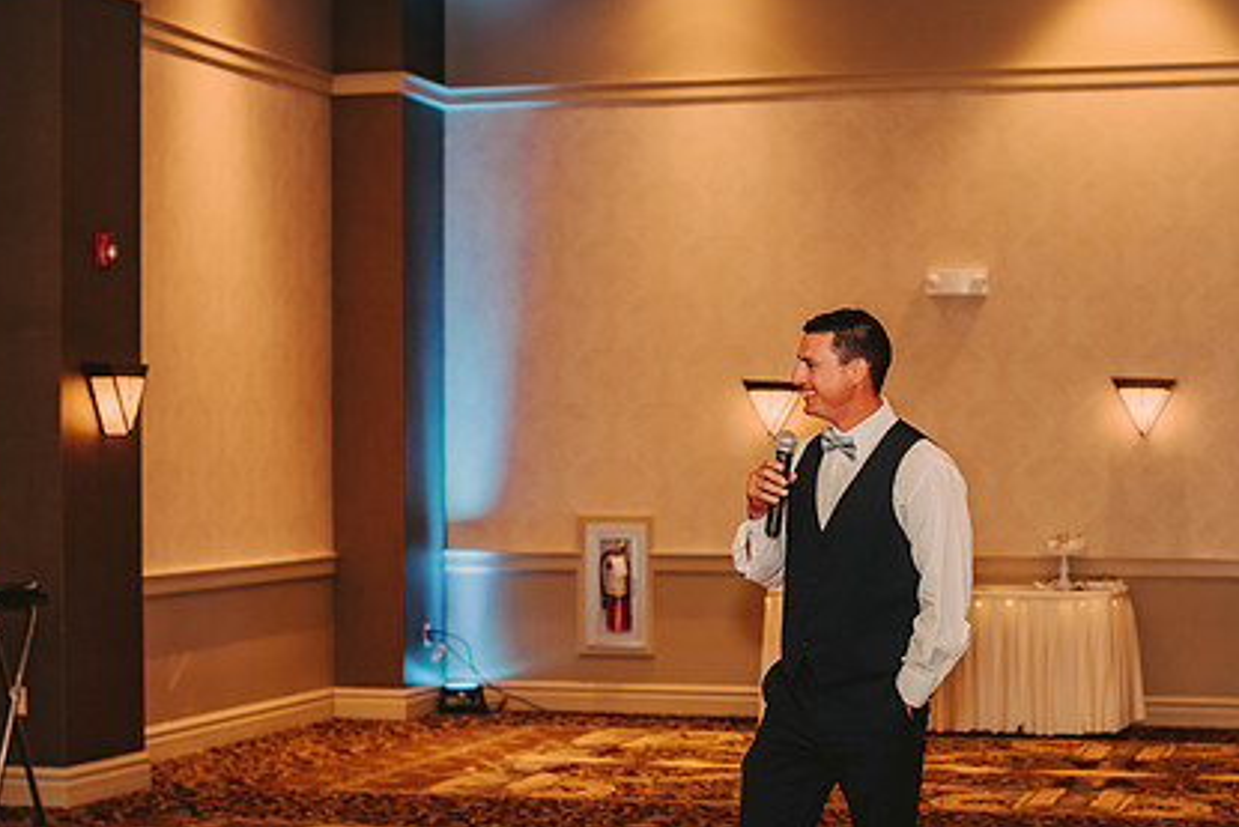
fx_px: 2479
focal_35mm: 72
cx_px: 776
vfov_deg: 18.9
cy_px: 548
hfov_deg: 28.0
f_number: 2.5
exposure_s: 1/125
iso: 800
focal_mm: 50
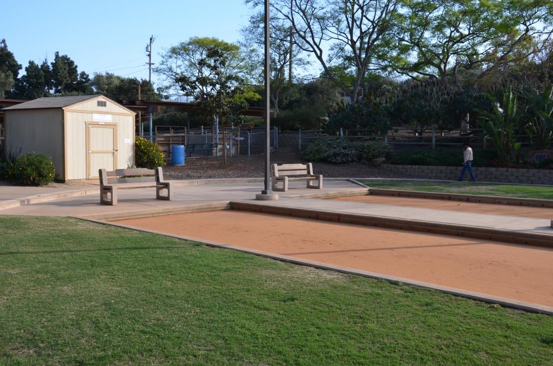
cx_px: 276
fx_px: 552
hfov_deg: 53.2
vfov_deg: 36.7
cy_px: 183
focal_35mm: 36
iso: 200
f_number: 8
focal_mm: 24
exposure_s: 1/200
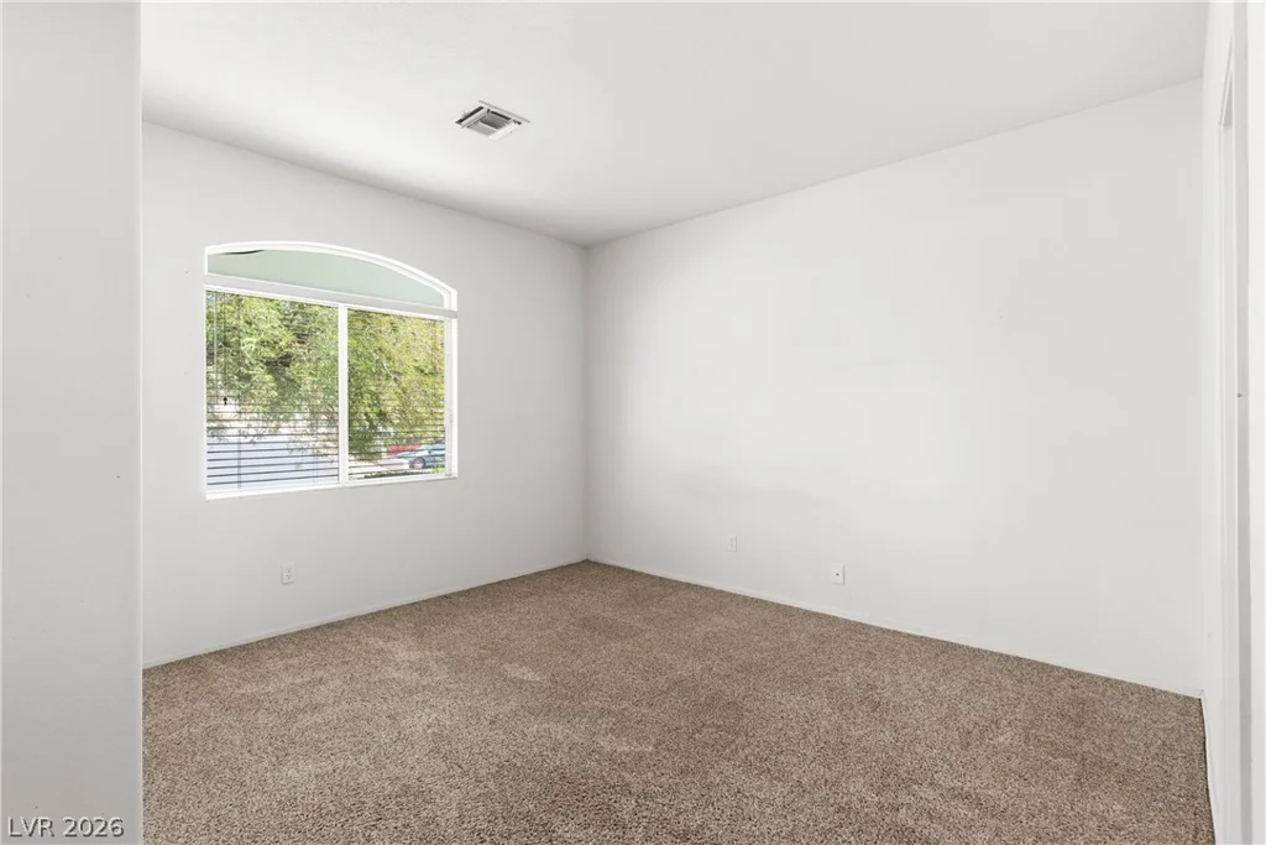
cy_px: 422
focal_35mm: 17
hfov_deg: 93.3
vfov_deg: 70.5
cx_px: 633
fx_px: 598
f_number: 8
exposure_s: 1/8
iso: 400
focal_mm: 17
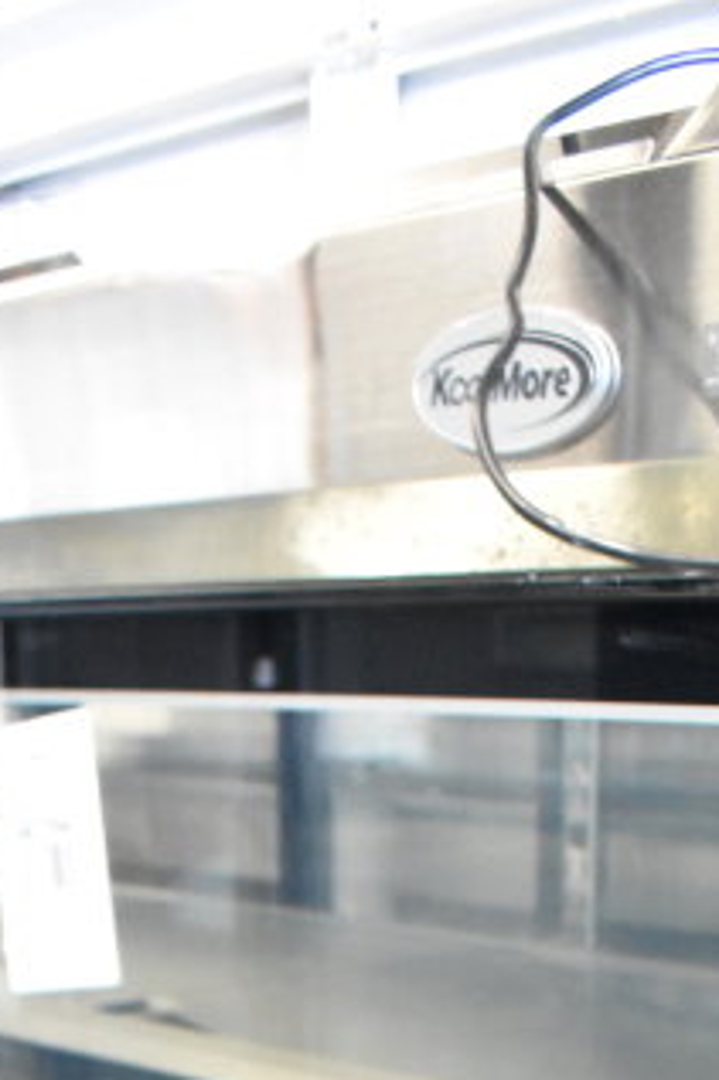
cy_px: 1555
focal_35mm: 78
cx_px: 252
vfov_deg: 22.1
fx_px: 2339
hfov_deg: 17.4
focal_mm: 18
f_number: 5
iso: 6400
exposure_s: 1/100
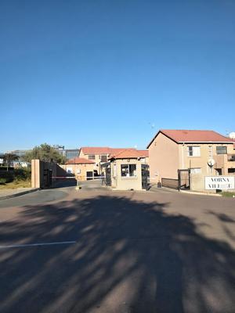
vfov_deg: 65.3
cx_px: 118
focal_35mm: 27
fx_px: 244
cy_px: 156
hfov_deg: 51.4
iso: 100
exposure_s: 1/310
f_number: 1.8
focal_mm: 4.05
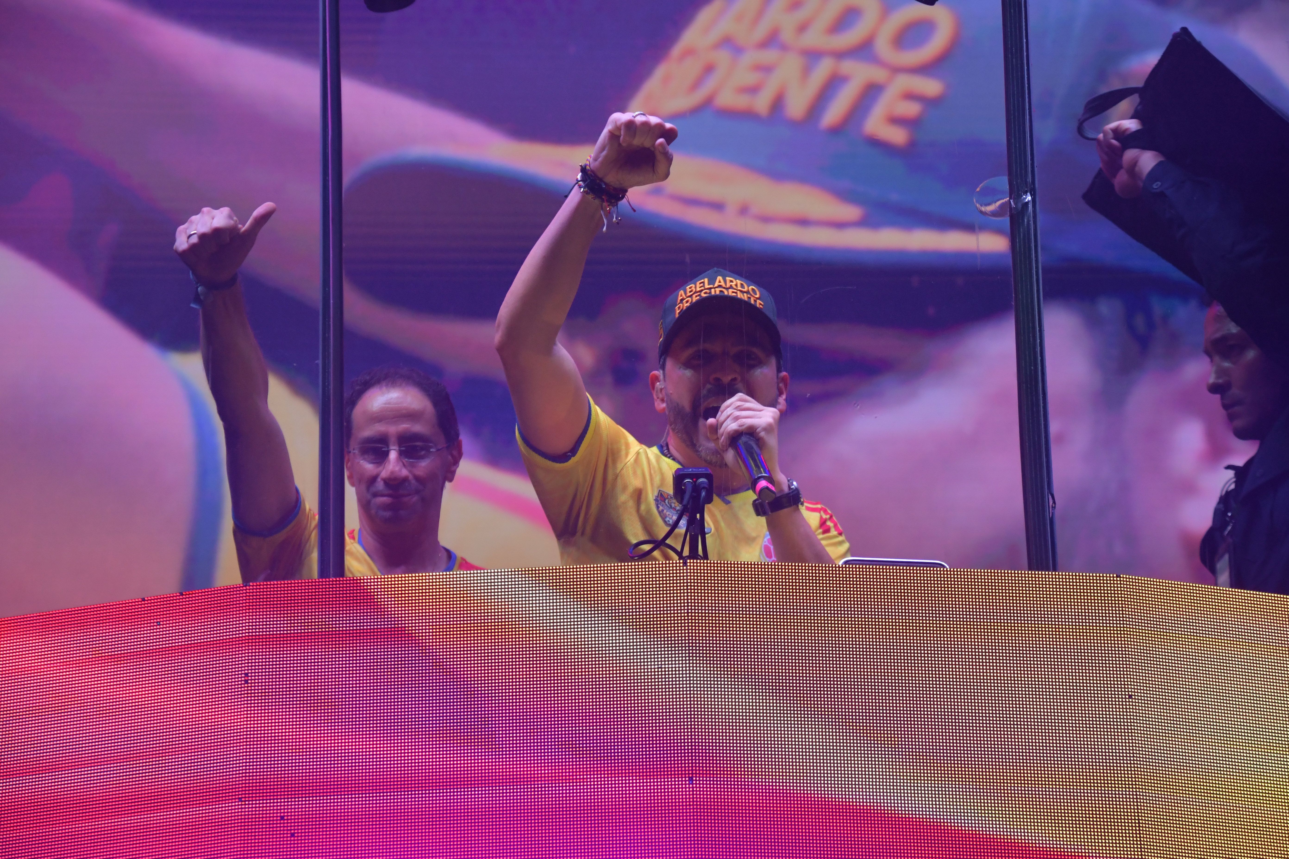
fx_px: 4296
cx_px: 644
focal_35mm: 120
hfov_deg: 17.1
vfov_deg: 11.4
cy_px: 430
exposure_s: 1/2000
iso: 1600
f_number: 6.3
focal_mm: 80
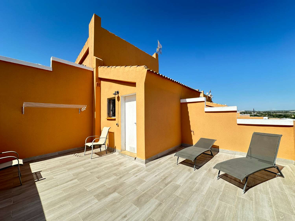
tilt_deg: +1.7
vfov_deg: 85.7
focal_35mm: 14
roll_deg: +0.8
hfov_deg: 102.1
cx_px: 148
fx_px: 119
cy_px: 110
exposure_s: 1/1072
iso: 40
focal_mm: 2.22
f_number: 2.2
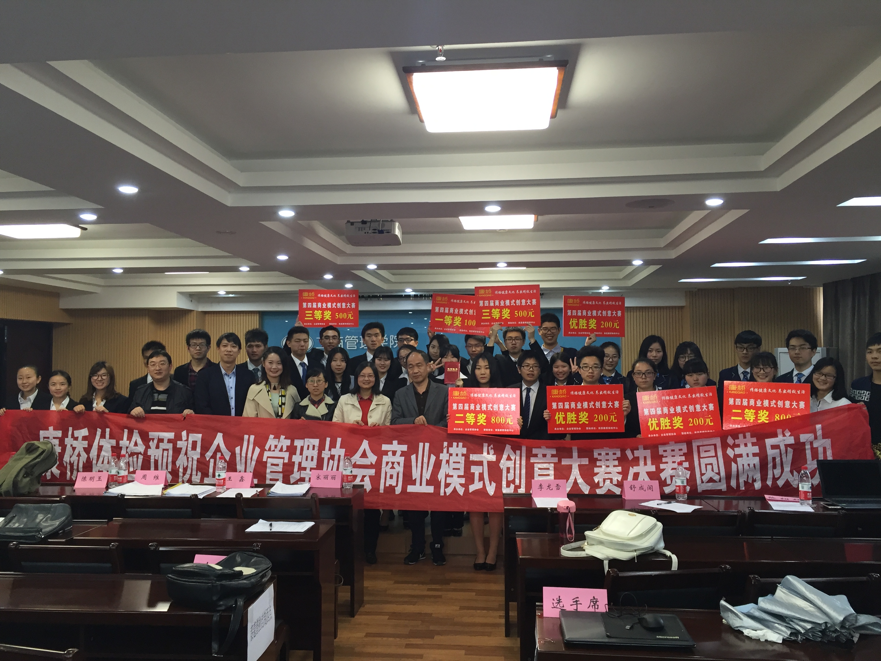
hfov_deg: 61.7
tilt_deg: +3.0
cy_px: 330
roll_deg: -1.1
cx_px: 440
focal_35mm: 29
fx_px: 738
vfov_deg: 48.2
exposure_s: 1/33
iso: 100
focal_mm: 4.15
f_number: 2.2
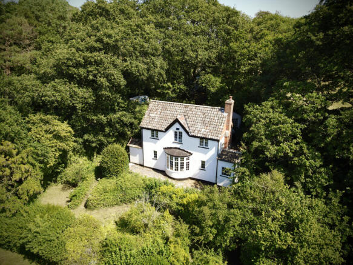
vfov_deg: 56.8
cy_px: 132
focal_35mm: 24
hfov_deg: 71.6
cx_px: 176
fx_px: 245
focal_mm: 4.5
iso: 100
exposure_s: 1/250
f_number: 2.8
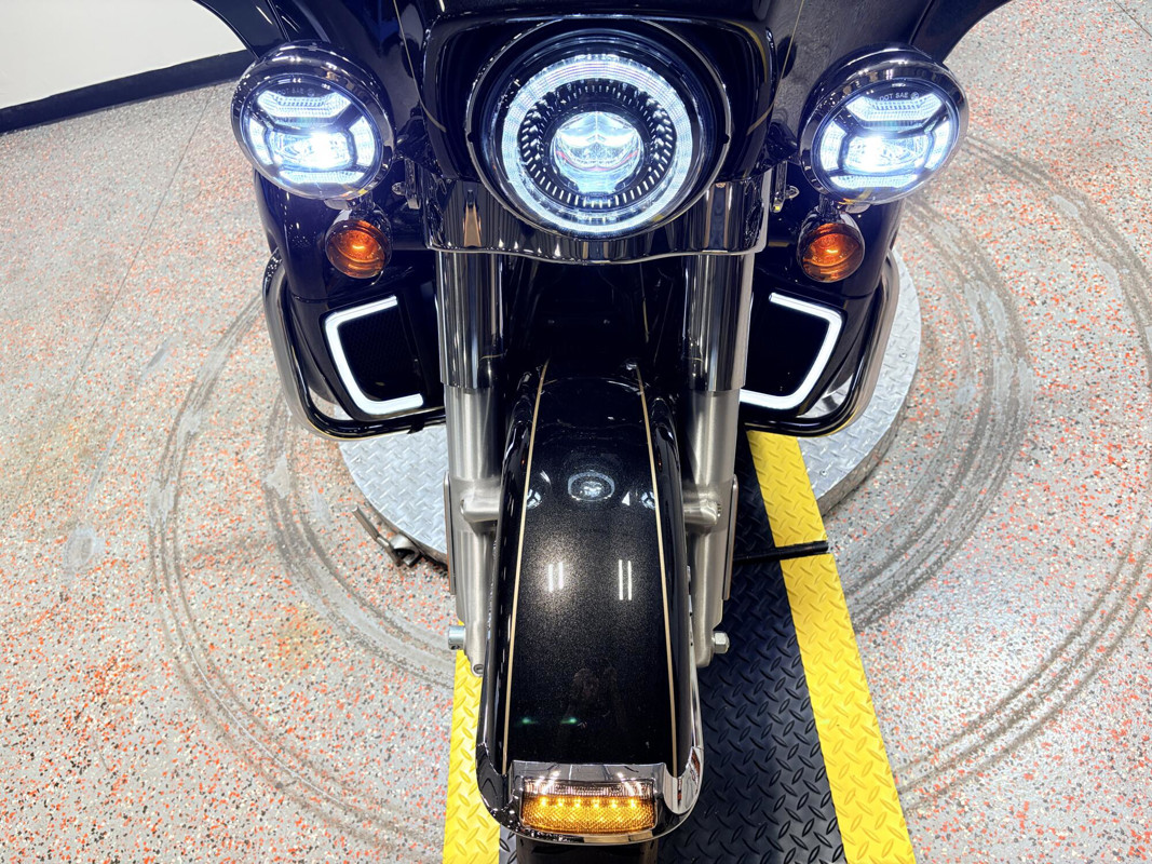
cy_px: 432
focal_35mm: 26
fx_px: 865
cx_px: 576
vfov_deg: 53.1
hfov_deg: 67.3
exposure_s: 1/238
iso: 100
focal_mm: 5.96
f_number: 1.6
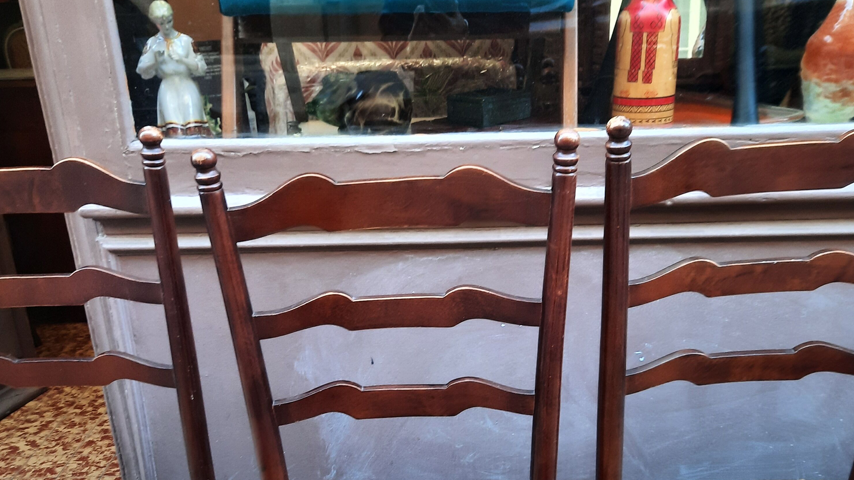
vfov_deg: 31.2
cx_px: 429
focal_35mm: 37
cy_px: 381
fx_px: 838
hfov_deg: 54.0
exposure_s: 1/50
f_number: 2
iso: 80
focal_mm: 4.6
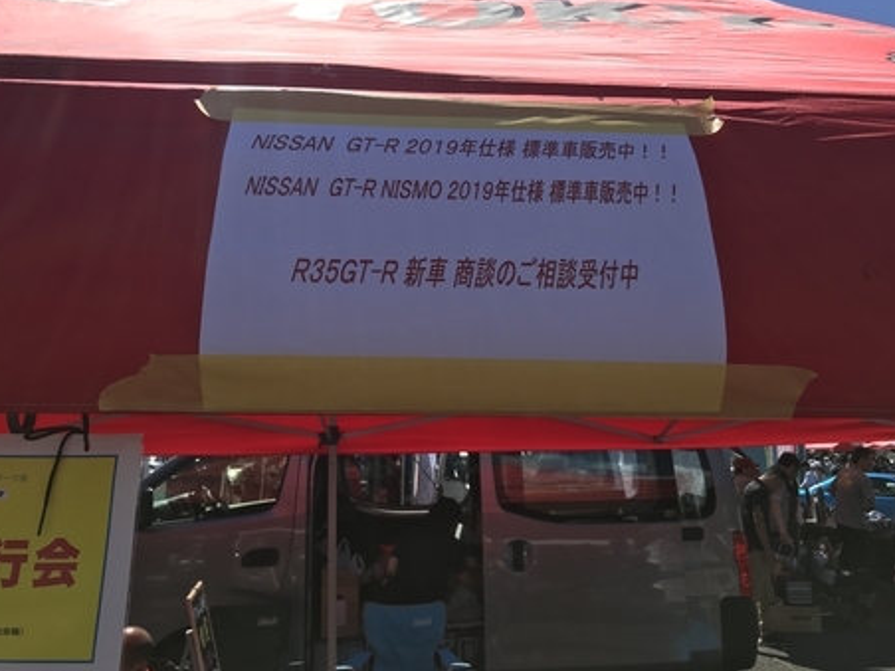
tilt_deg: +11.0
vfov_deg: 45.4
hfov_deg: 58.3
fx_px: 802
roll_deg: -1.0
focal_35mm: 31
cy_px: 314
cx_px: 483
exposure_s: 1/2660
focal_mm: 3.99
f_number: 1.8
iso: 20
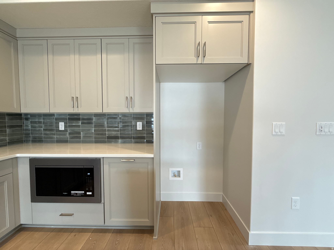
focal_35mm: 14
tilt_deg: -2.2
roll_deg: -0.6
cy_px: 125
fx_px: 135
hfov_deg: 102.1
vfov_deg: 85.7
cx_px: 167
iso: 200
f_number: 2.2
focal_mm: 2.22
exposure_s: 1/120
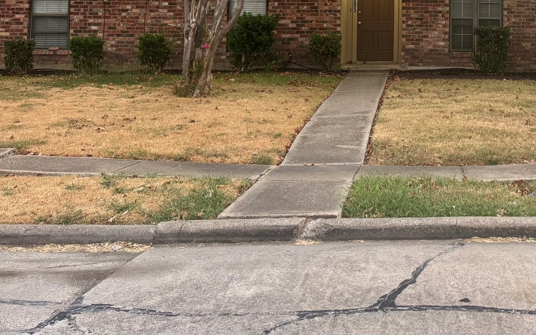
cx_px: 428
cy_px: -31
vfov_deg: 22.3
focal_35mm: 55
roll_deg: -1.0
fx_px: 803
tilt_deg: +2.7
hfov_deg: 35.7
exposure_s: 1/79
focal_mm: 5.96
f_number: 1.6
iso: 125
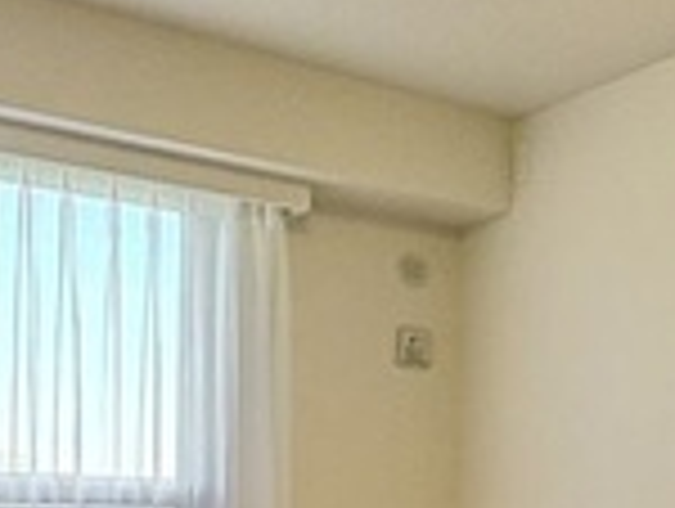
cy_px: 524
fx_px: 1367
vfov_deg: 20.3
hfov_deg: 25.4
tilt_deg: +1.5
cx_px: 770
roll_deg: -0.1
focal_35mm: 70
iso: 80
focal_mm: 2.22
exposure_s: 1/136
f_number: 2.2
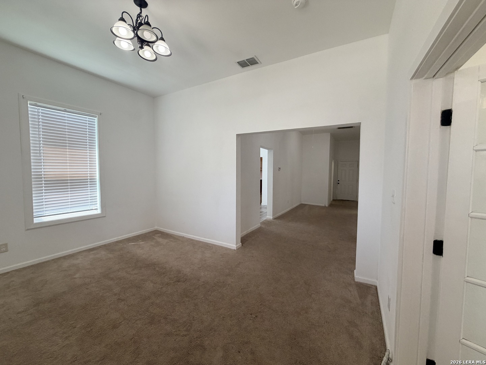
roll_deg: -1.1
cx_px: 243
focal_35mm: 14
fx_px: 197
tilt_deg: -4.7
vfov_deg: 85.7
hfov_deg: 102.1
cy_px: 182
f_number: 2.2
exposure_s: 1/120
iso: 200
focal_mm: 2.22
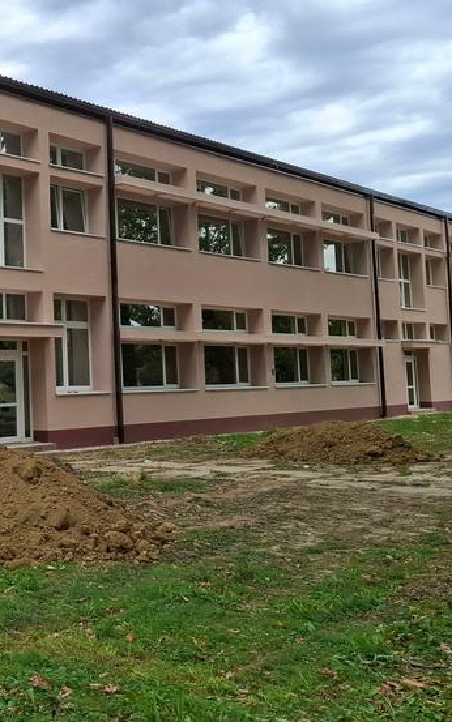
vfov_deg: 42.3
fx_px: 926
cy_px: 274
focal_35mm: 47
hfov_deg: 25.5
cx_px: -39
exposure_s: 1/1799
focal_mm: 5.54
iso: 50
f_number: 1.8
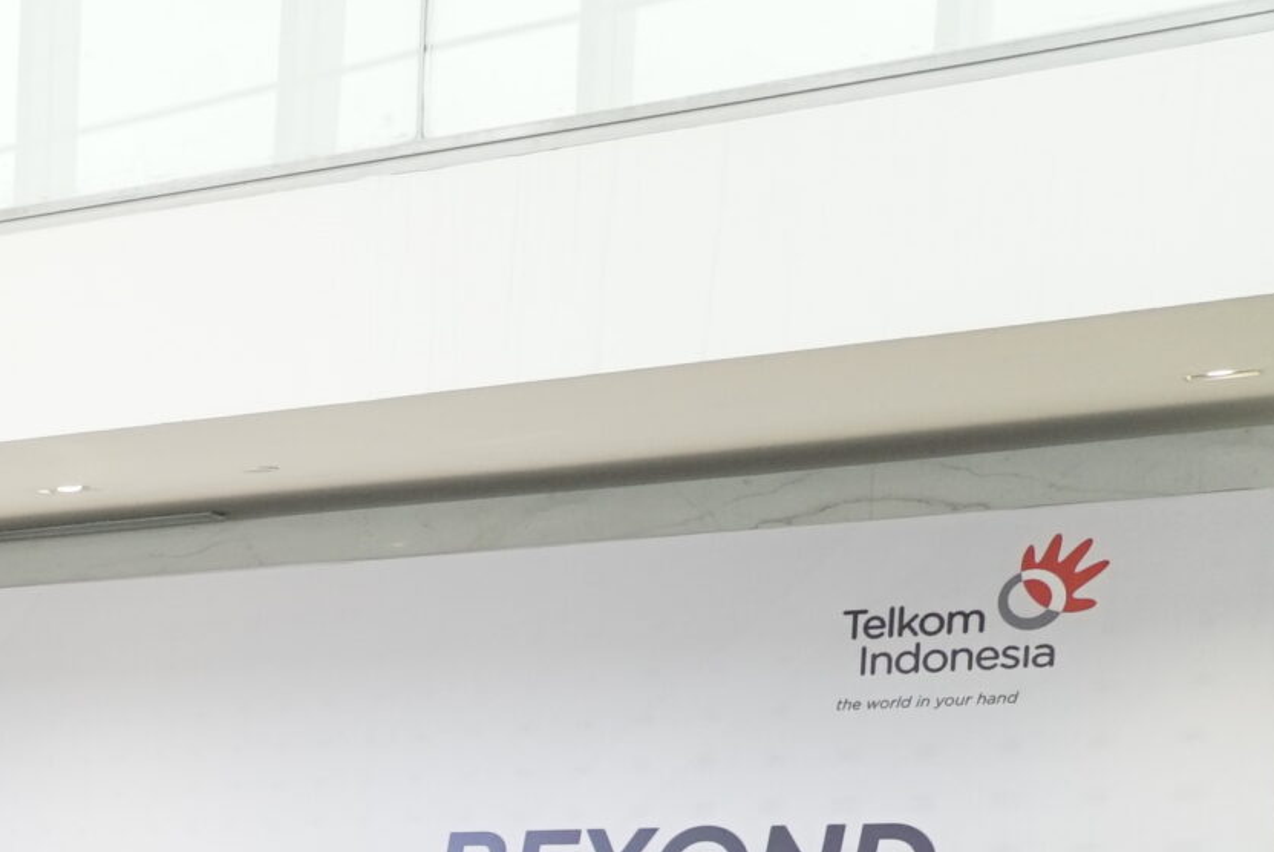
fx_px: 2833
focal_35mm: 80
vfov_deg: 15.7
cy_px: 1293
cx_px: -602
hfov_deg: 21.5
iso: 1600
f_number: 4
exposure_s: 1/160
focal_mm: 26
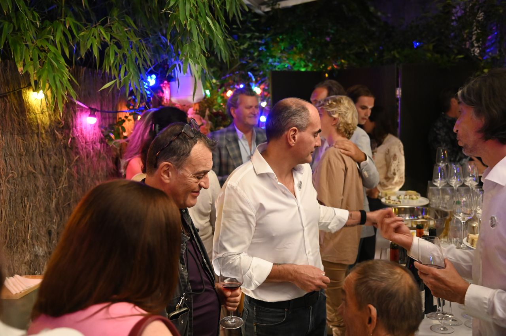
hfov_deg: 50.7
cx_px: 253
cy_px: 168
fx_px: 534
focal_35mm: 38
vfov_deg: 35.0
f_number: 4
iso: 5000
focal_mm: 38
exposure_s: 1/60
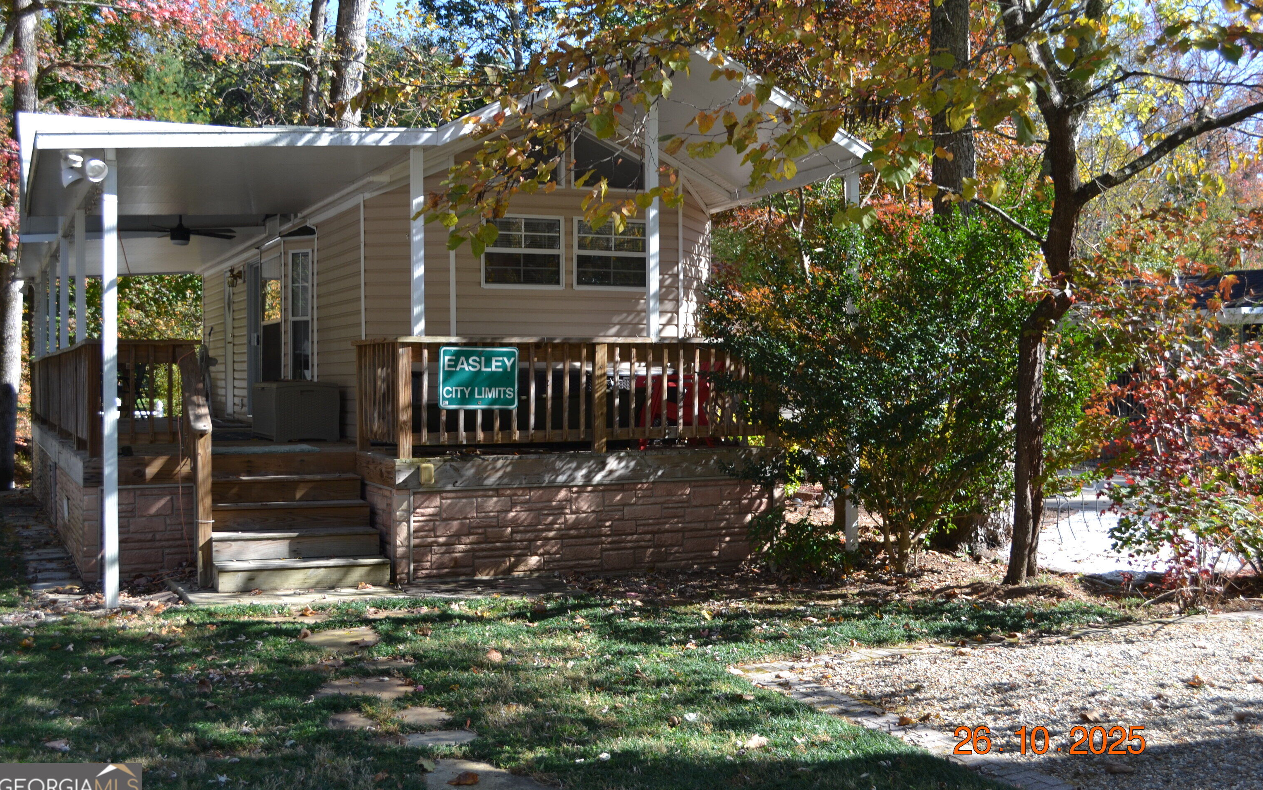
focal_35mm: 40
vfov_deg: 32.0
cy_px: 381
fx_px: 1377
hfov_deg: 49.3
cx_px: 631
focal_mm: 26
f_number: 5.6
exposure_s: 1/125
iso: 100
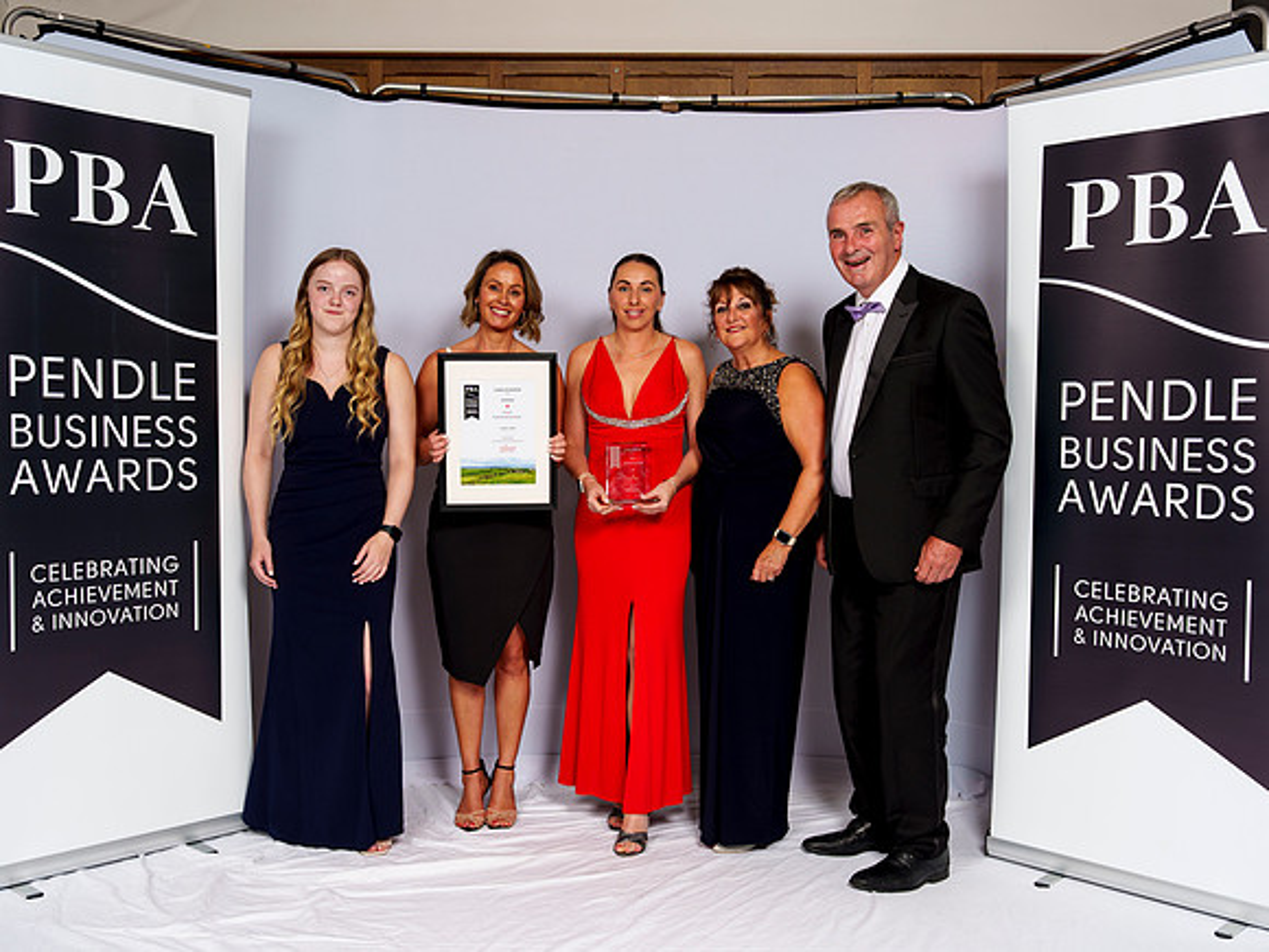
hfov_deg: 51.7
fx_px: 1309
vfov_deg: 40.0
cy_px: 476
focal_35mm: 36
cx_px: 632
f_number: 8
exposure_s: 1/125
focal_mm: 33
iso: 100
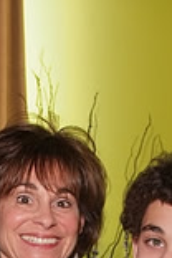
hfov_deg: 8.2
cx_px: 91
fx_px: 1197
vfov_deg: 11.8
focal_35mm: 167
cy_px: 387
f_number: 7.1
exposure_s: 1/60
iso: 800
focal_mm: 30
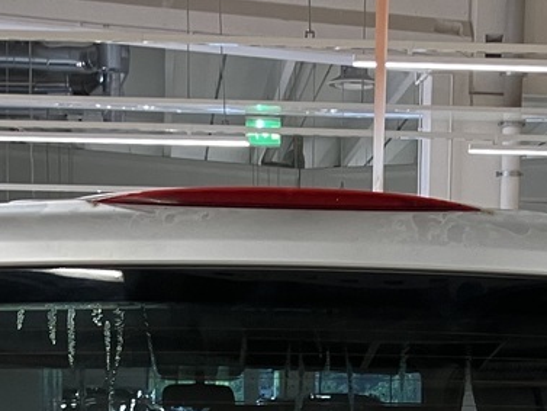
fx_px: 1691
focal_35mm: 107
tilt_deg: -10.9
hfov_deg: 18.4
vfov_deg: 12.5
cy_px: 761
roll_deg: +0.3
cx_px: 324
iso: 50
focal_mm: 3.99
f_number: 1.8
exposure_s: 1/50
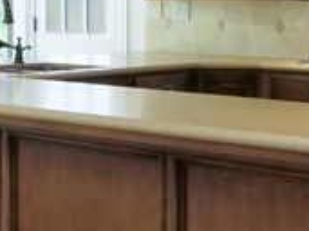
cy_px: 10
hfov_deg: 20.1
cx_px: 39
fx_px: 856
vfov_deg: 15.2
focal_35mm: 96
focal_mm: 8
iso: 2000
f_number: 8
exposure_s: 1/60
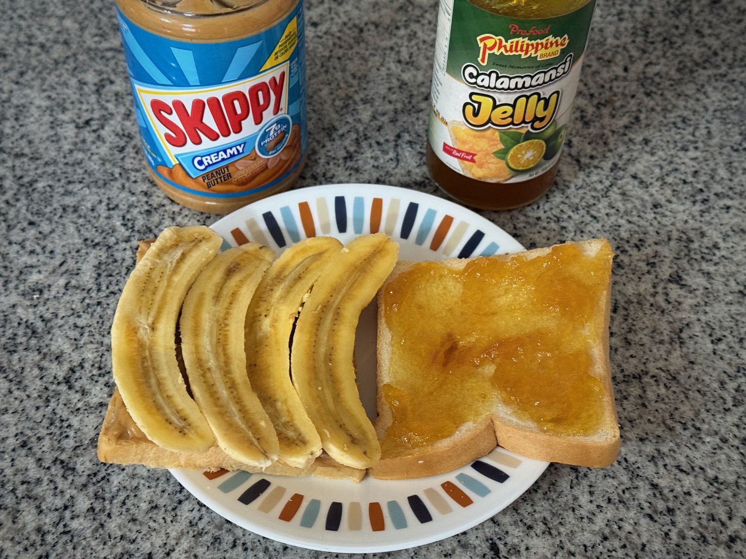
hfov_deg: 39.7
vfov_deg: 30.3
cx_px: 373
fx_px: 1034
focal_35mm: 48
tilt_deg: -50.9
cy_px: 280
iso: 400
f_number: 1.78
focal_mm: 6.76
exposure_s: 1/40
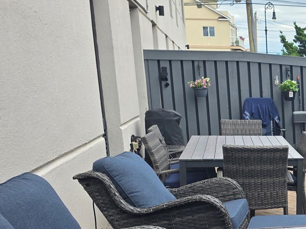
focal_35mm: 58
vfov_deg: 24.6
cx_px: 358
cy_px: 198
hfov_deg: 29.1
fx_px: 513
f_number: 1.7
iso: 80
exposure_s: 1/1461
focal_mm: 6.3
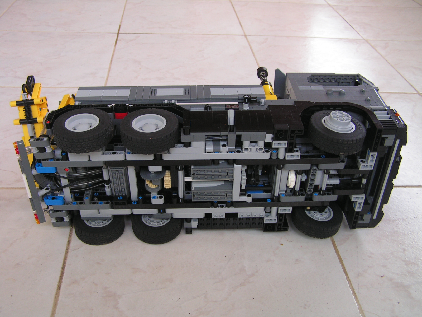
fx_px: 463
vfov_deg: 37.7
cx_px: 211
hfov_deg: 49.0
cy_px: 158
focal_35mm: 38
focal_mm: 6.3
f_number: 3.2
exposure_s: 1/50
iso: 50
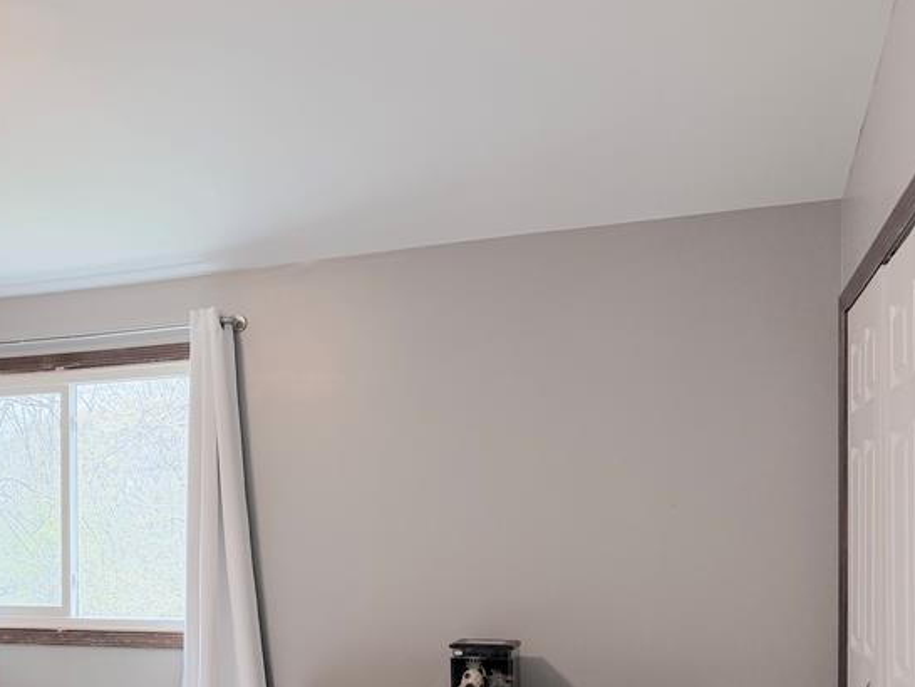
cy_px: 558
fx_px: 1190
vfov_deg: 31.3
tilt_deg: -0.2
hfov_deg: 39.5
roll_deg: +1.2
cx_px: 117
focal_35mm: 45
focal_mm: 6.76
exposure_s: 1/60
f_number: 1.78
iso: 200
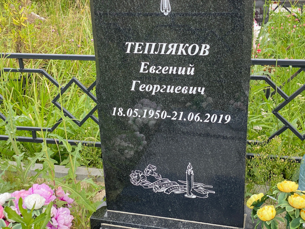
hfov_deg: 36.8
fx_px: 458
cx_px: 152
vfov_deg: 28.0
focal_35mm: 52
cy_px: 114
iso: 20
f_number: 2
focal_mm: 6
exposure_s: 1/387
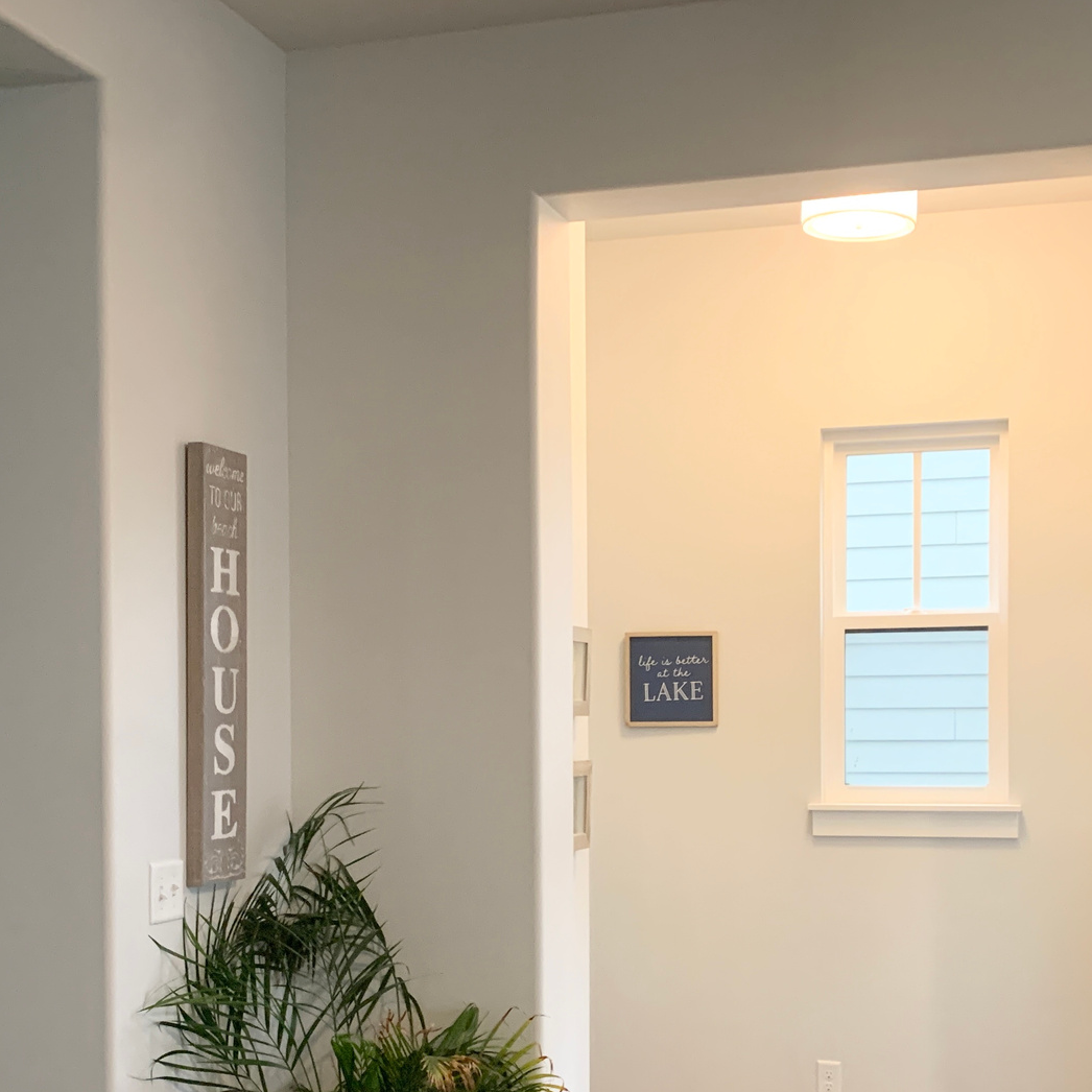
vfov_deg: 37.1
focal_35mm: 45
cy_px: 734
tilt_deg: -0.9
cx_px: 699
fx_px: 1606
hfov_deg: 37.3
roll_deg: -0.7
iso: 250
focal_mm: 4.25
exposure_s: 1/40
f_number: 1.8
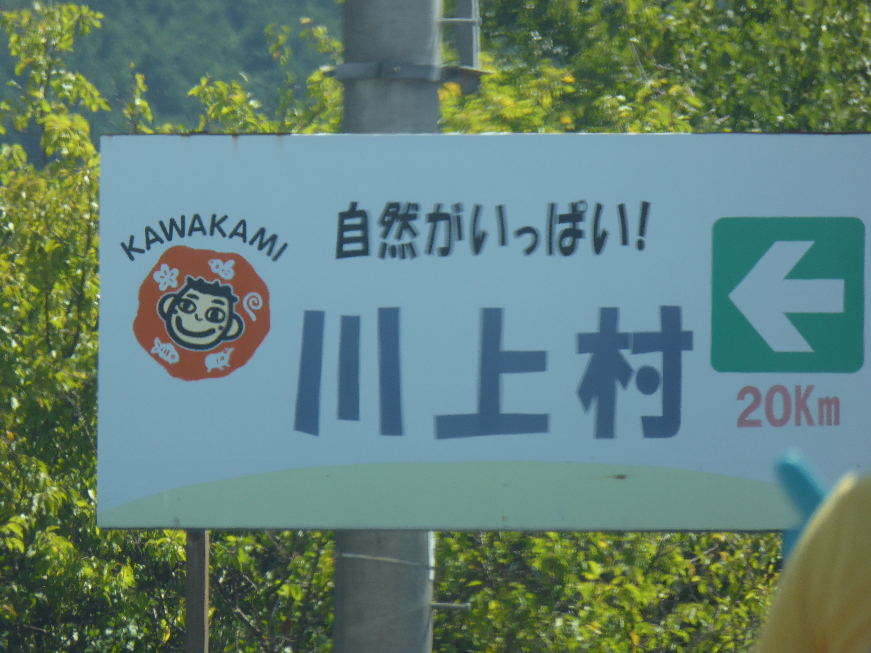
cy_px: 326
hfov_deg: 2.5
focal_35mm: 800
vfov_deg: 1.9
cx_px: 436
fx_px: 20129
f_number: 6.4
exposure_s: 1/125
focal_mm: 129
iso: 100
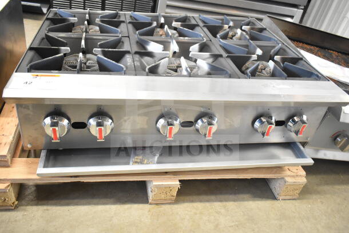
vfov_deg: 43.6
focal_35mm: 30
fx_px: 291
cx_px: 174
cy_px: 116
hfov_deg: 61.9
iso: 2500
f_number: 3.8
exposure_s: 1/30
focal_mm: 20
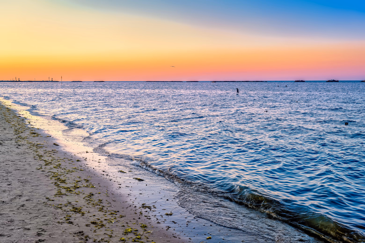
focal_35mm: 35
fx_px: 355
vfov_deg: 37.9
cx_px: 182
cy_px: 122
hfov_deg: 54.4
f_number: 4.5
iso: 320
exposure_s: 1/340
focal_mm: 23
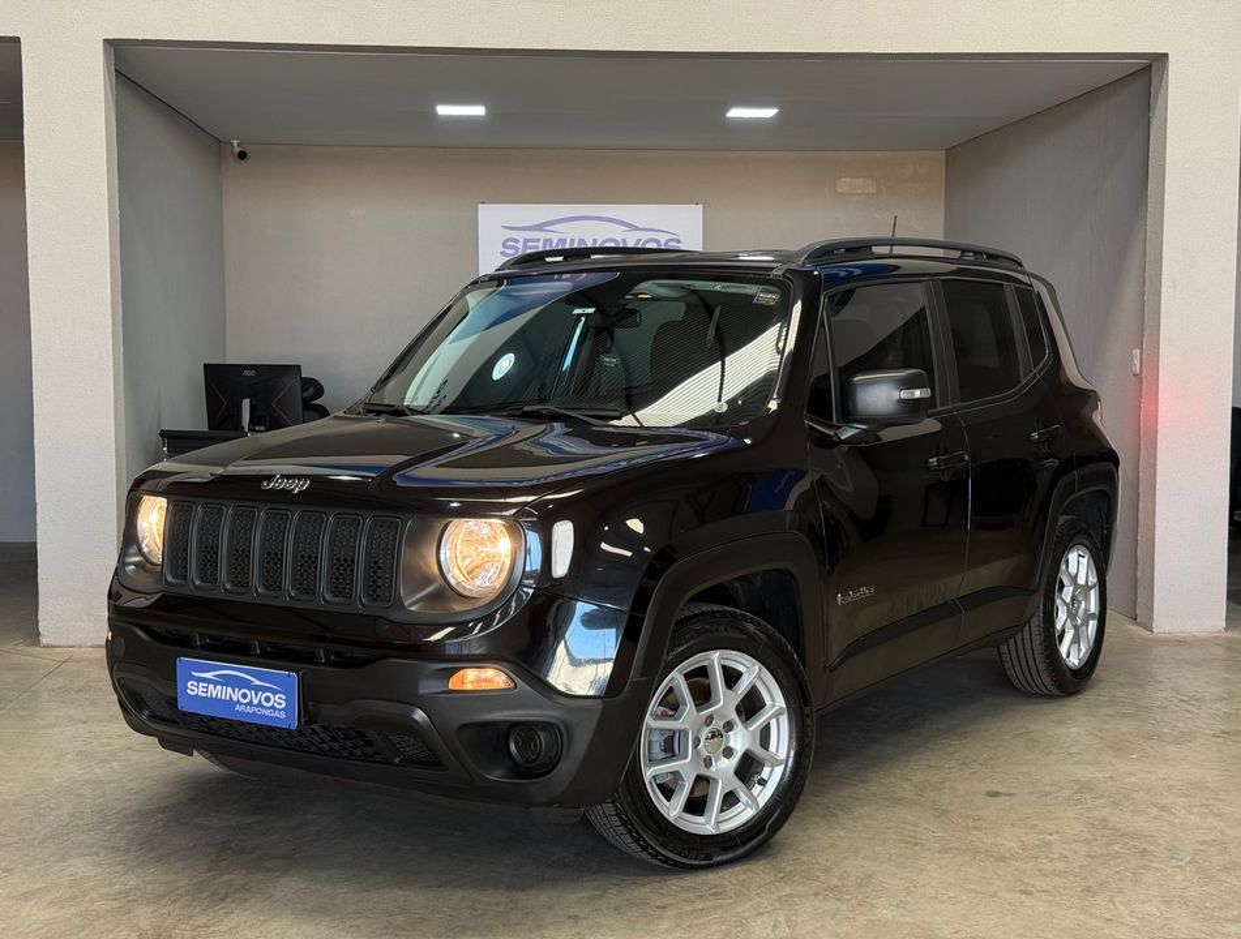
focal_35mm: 48
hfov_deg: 39.5
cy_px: 470
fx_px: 1727
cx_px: 620
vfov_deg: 30.4
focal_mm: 6.76
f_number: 1.78
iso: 100
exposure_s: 1/60
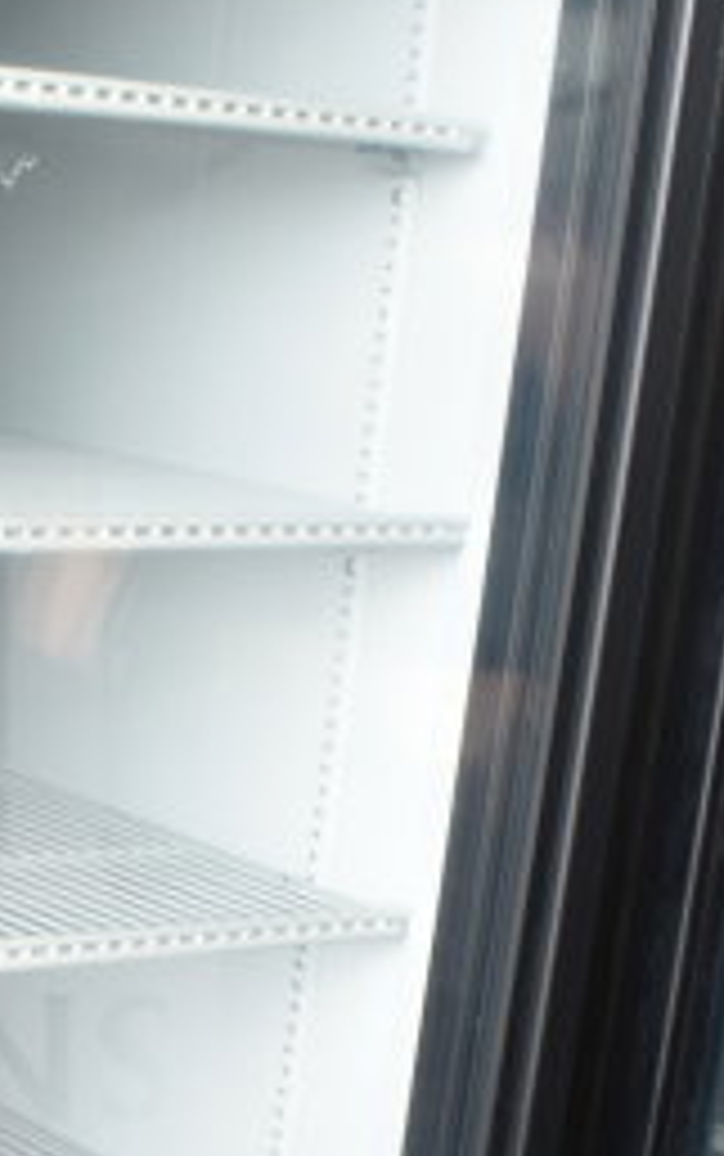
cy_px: 807
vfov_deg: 21.1
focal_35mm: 98
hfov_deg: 12.8
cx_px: -288
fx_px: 3089
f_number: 3.5
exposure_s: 1/30
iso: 320
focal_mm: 18
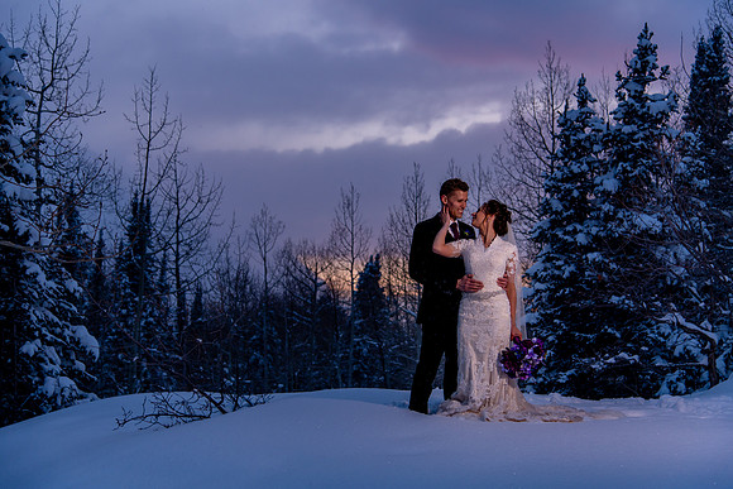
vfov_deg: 24.6
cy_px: 244
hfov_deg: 36.2
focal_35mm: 55
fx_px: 1120
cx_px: 366
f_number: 4.5
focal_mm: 55
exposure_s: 1/250
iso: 400
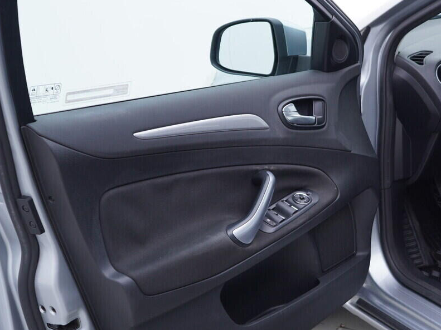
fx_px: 802
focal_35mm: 63
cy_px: 166
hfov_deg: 29.4
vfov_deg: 23.3
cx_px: 398
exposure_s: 1/50
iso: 125
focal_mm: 24
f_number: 3.2
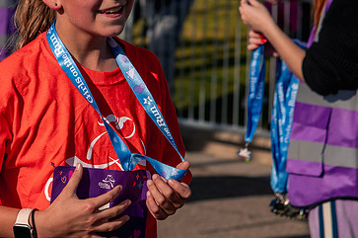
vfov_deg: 6.0
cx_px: 74
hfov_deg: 9.1
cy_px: -21
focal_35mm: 227
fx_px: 2254
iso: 200
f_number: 5.6
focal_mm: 95
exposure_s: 1/1600
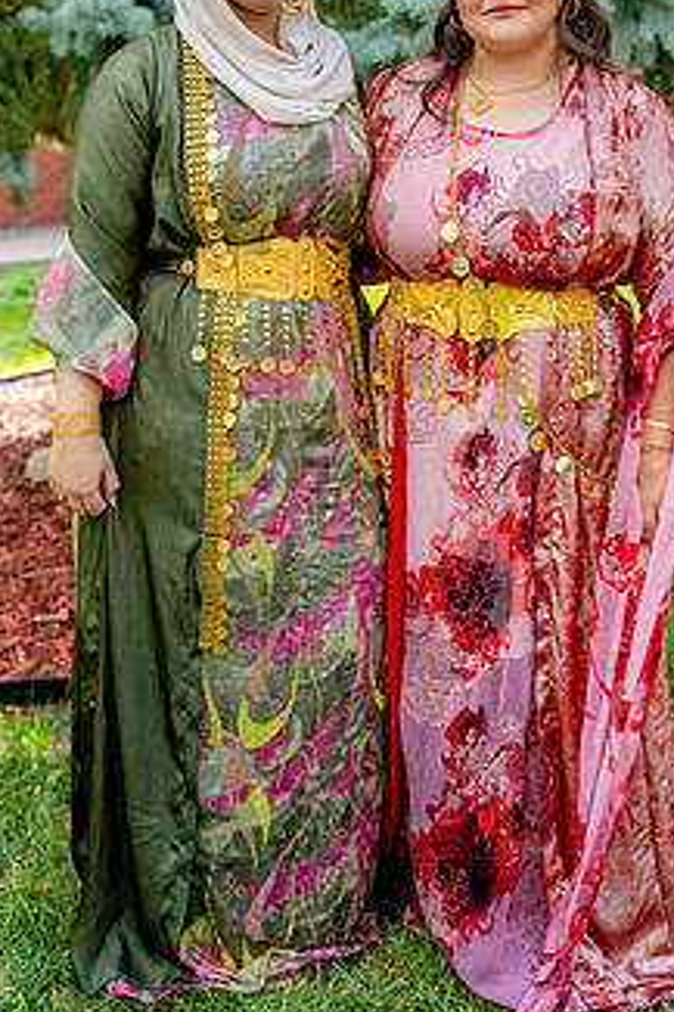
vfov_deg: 41.5
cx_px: 416
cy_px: 354
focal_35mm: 47
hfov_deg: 28.5
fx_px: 1321
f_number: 5
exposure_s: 1/320
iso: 320
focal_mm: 34
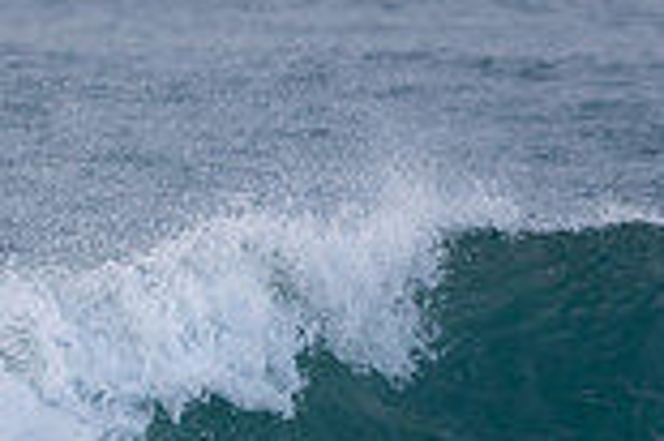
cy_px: 456
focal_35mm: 1970
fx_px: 36297
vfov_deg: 0.7
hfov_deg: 1.0
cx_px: -368
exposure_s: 1/1000
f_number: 5.6
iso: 640
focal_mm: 350
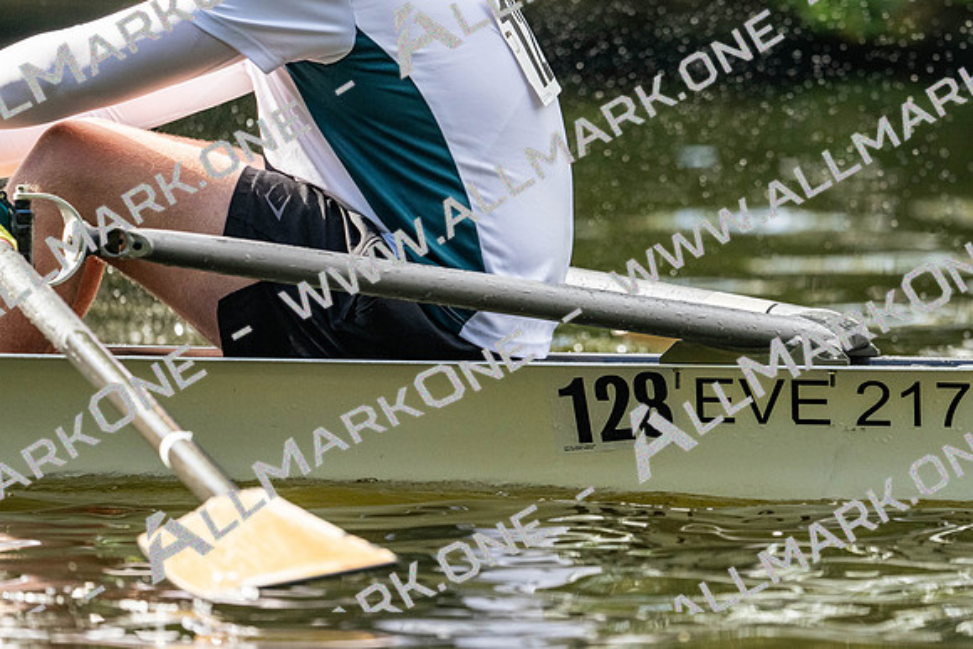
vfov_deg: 2.3
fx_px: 16228
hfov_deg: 3.4
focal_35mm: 600
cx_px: 486
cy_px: 324
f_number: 4.5
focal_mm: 400
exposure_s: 1/2500
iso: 1250
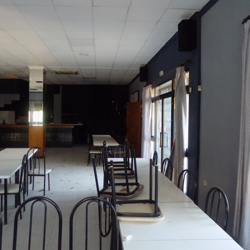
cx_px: 119
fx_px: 261
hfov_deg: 51.1
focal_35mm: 32
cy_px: 119
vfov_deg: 51.1
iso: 280
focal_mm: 4
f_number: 3.1
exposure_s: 1/30
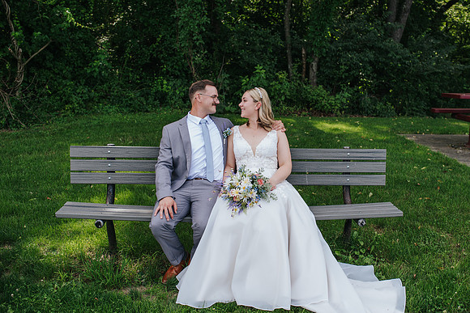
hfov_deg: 48.5
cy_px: 164
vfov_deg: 33.5
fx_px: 520
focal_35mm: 40
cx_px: 267
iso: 100
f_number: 3.2
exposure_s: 1/320
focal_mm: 35
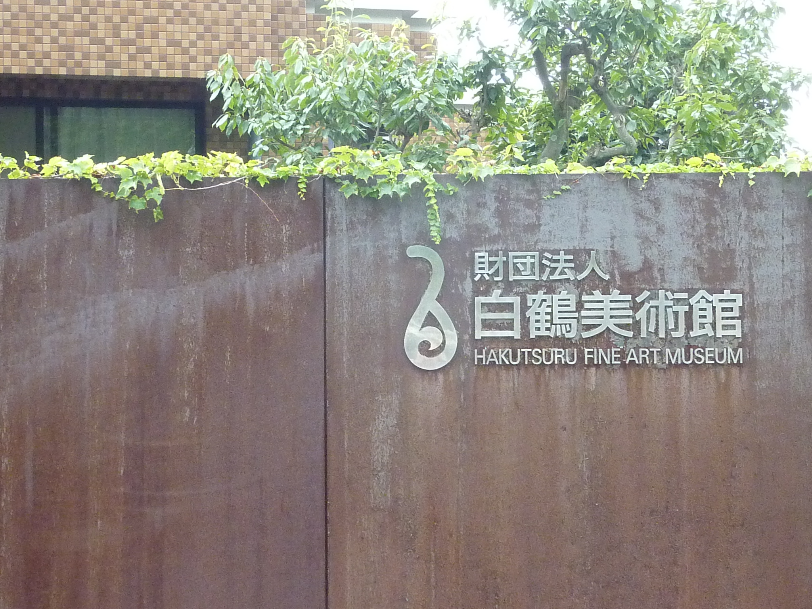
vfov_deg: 20.7
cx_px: 406
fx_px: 1665
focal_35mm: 71
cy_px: 304
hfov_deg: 27.4
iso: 320
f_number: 3.6
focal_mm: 6.5
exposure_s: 1/125
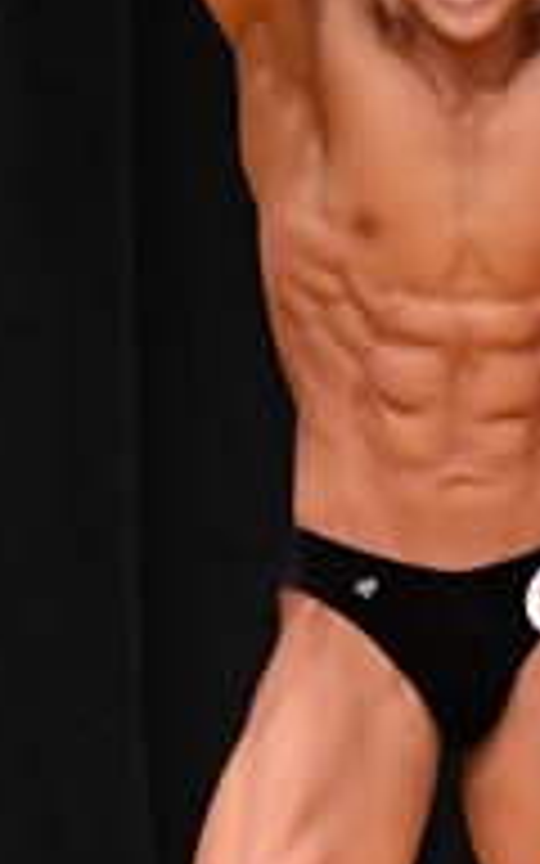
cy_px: 572
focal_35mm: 1112
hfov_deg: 1.2
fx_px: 26184
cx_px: 848
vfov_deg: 1.9
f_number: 5.6
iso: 4000
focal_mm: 180
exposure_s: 1/400
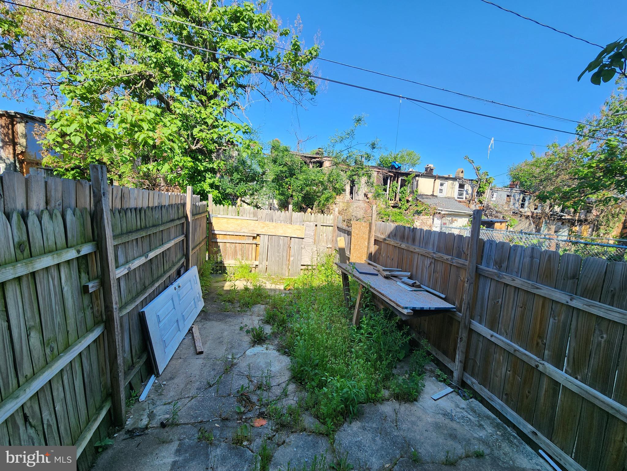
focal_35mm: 13
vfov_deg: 89.9
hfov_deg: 106.2
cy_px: 236
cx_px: 314
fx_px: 235
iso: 50
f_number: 2.2
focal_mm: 2.2
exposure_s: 1/763
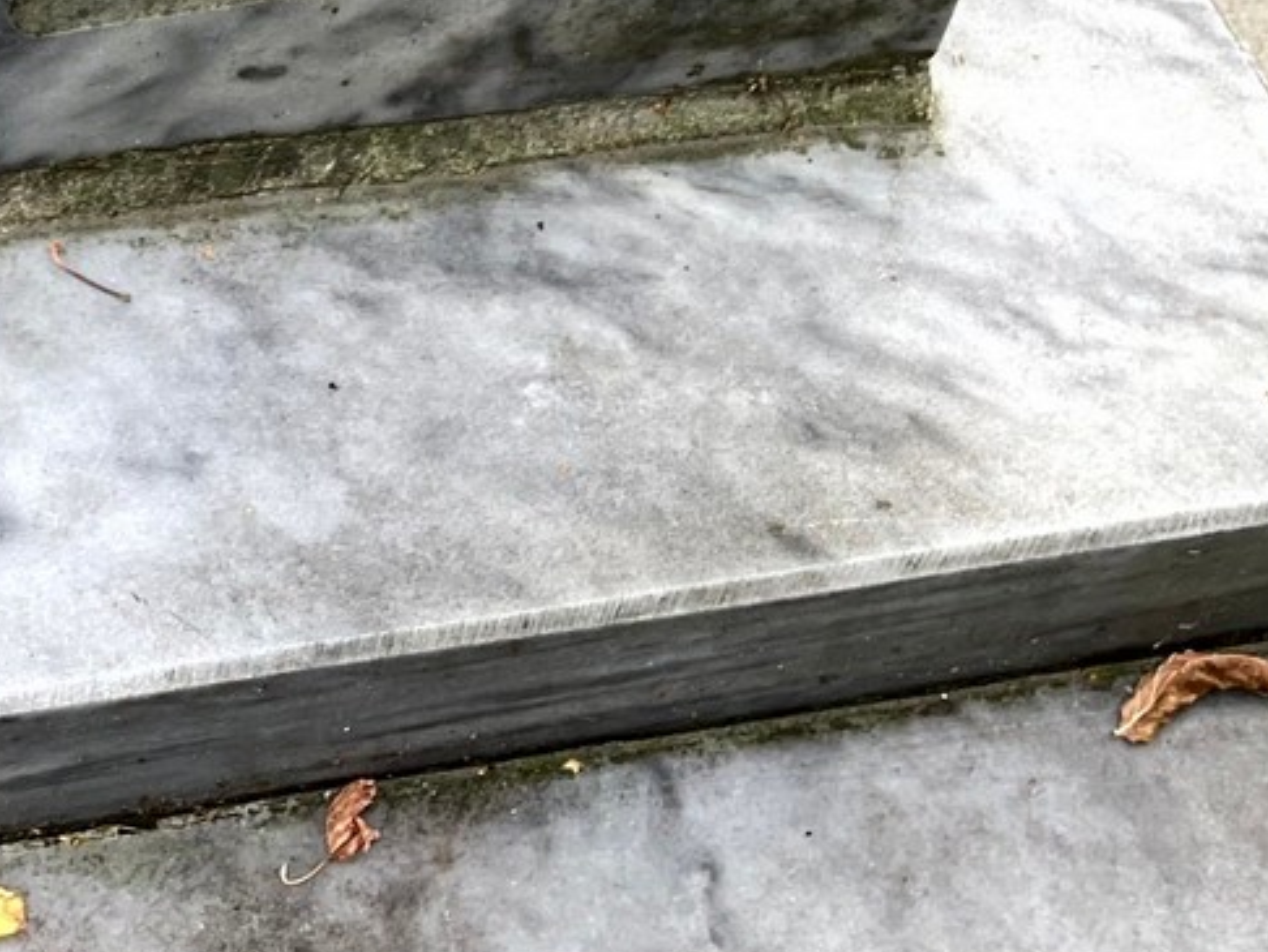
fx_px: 2822
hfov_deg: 24.5
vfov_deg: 17.4
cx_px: 87
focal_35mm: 77
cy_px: -438
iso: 40
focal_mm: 4.2
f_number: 1.6
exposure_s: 1/121
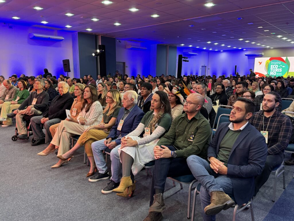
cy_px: 110
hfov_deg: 71.6
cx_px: 147
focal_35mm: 24
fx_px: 204
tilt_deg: -10.3
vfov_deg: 56.8
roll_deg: +1.1
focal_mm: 6.76
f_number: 1.78
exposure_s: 1/60
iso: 500
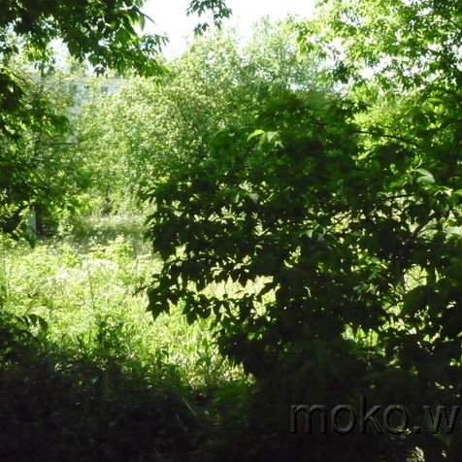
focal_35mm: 38
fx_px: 574
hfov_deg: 43.6
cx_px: 280
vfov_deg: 43.9
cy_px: 232
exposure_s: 1/800
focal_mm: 5.2
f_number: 7.1
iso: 1600
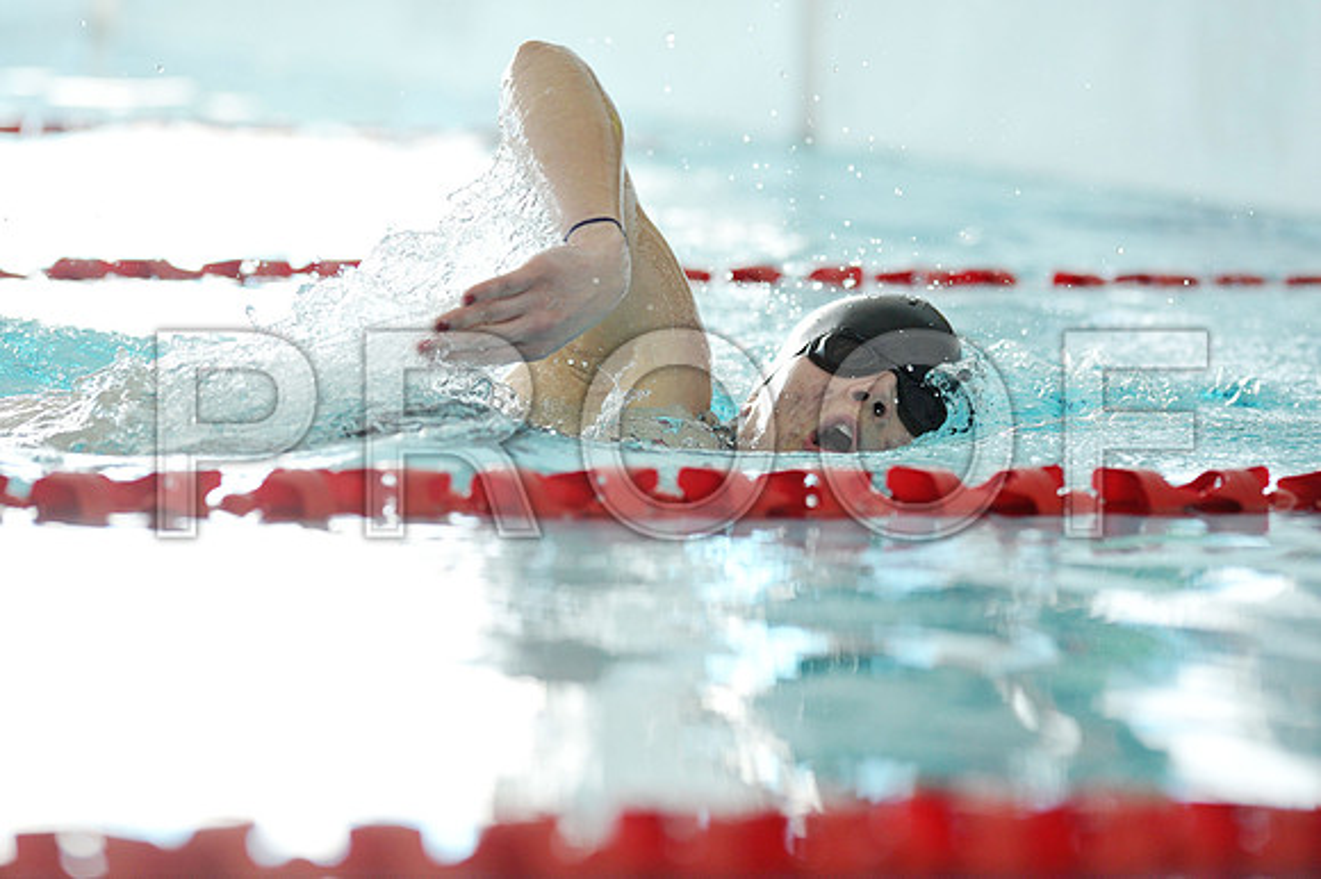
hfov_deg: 6.9
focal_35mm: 300
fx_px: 11002
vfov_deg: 4.6
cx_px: 660
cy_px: 440
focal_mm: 300
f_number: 5
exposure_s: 1/1250
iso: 1600
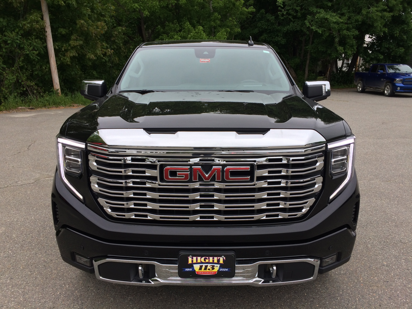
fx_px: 345
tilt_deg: -13.3
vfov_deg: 48.2
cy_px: 154
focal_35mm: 29
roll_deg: -0.3
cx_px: 206
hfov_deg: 61.7
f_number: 2.2
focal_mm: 4.15
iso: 32
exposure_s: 1/446
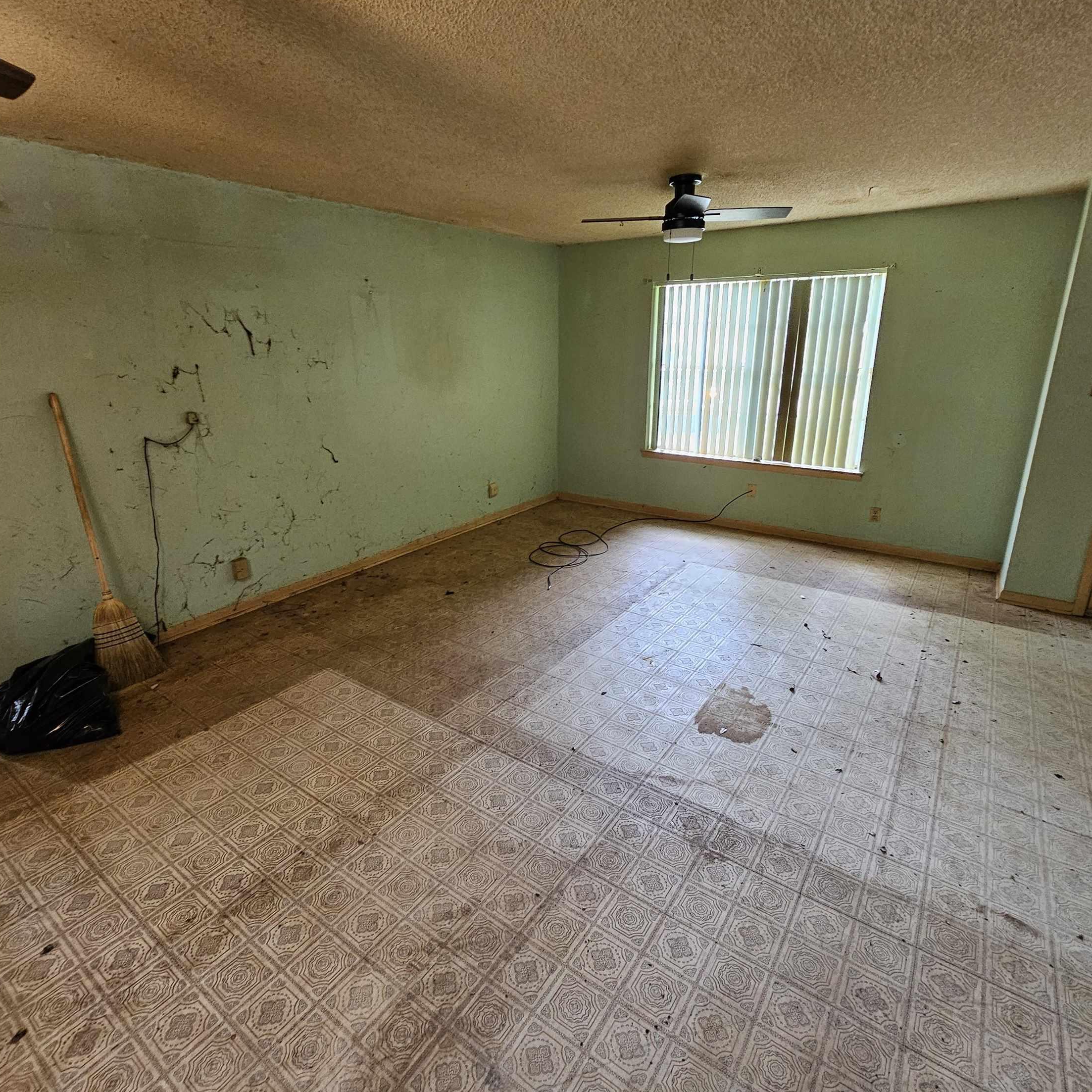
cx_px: 524
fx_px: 571
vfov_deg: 87.4
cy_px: 526
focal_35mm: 16
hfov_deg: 87.4
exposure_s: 1/30
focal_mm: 2.2
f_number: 2.2
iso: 400
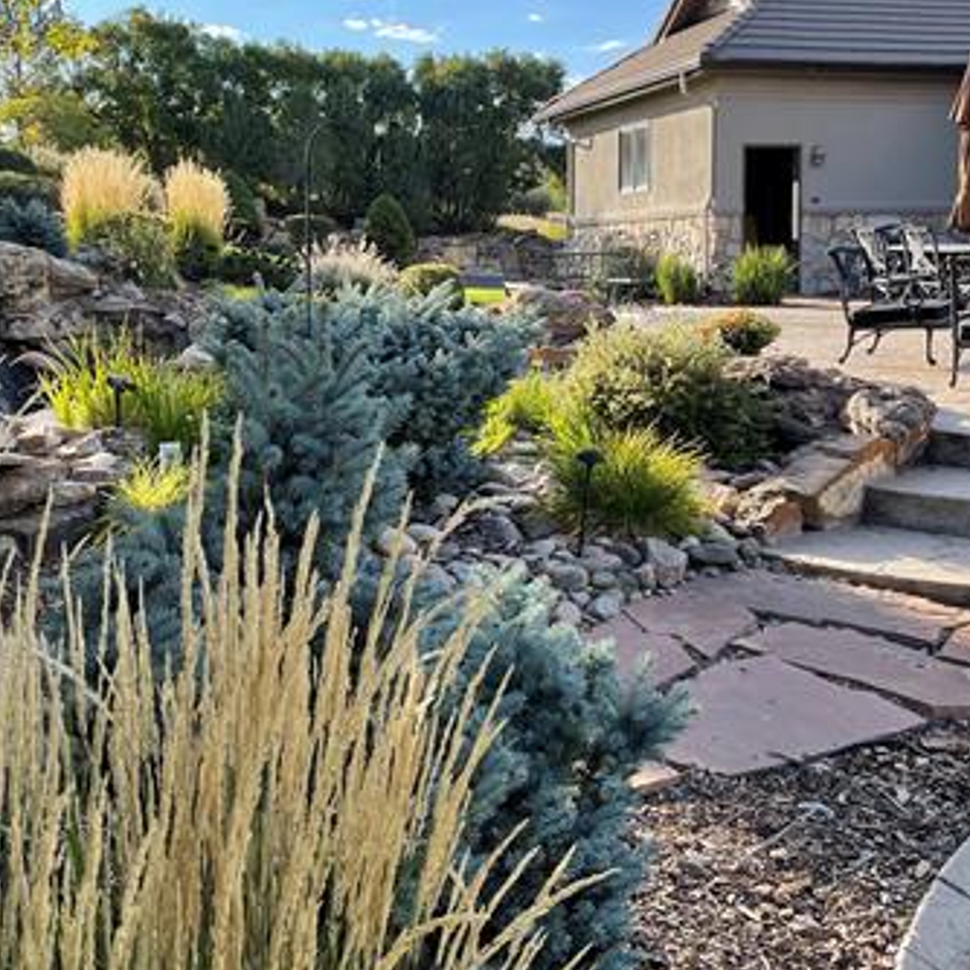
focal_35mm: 44
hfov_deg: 38.3
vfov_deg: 38.0
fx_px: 1395
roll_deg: +0.7
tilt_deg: -4.2
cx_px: 456
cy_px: 349
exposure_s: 1/1125
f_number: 1.6
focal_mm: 4.2
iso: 32
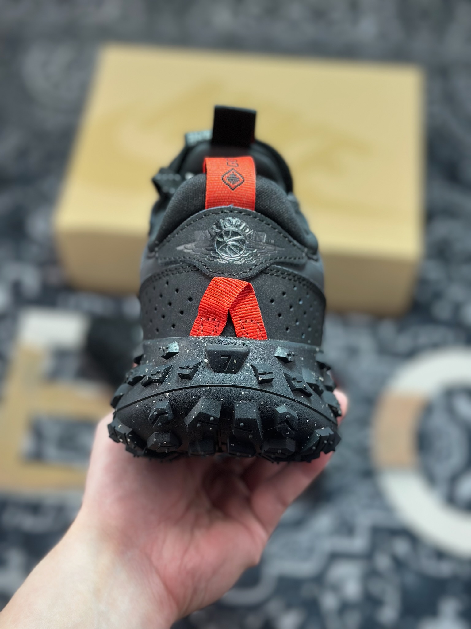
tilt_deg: -57.6
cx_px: 236
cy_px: 314
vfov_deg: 39.7
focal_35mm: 48
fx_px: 871
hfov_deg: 30.3
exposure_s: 1/355
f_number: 1.78
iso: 80
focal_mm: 6.86
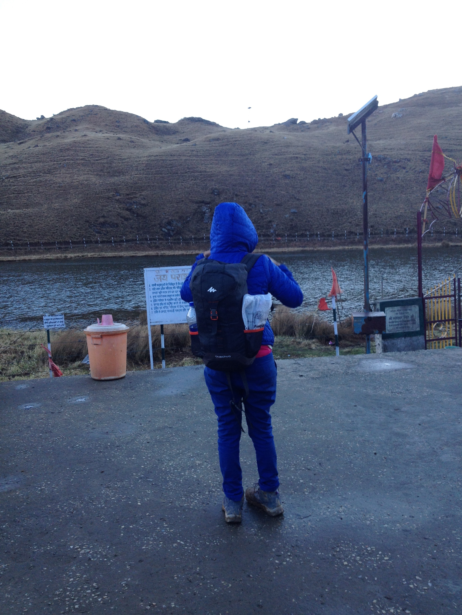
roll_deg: +2.2
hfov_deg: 40.7
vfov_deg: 52.6
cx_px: 231
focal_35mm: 35
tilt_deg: -3.7
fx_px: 623
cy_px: 308
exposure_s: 1/120
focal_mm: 4.28
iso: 50
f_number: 2.4
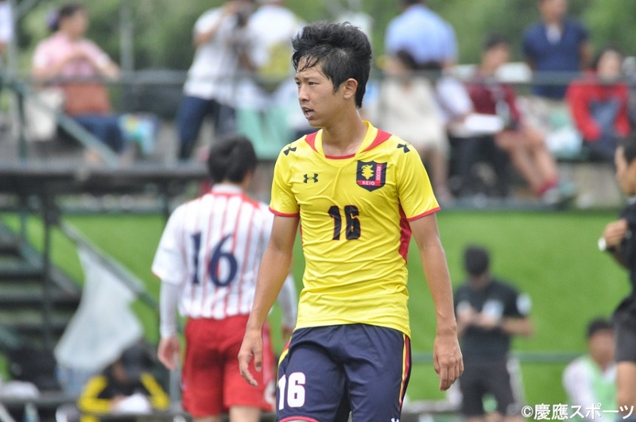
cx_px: 318
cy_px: 211
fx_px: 13231
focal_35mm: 750
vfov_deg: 1.8
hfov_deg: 2.8
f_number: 6.3
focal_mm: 500
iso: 1250
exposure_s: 1/2500
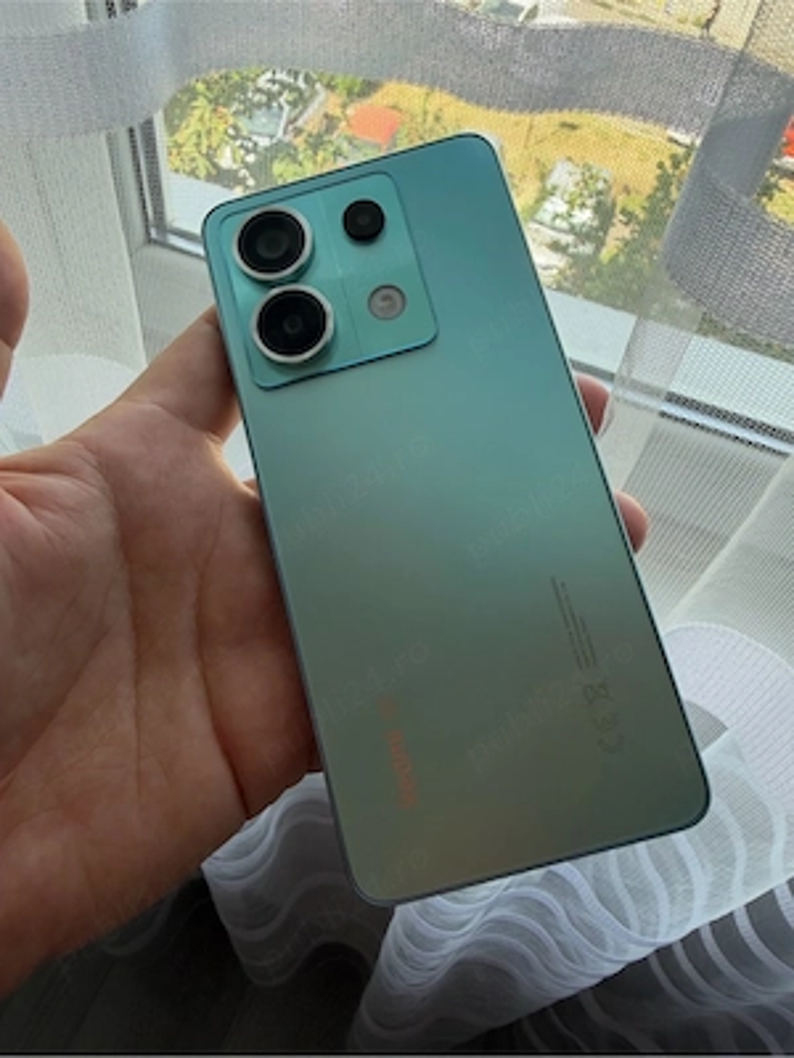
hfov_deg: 56.8
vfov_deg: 71.6
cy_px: 529
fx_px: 734
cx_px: 397
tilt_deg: -48.5
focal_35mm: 24
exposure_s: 1/121
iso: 50
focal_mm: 2.22
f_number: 2.2
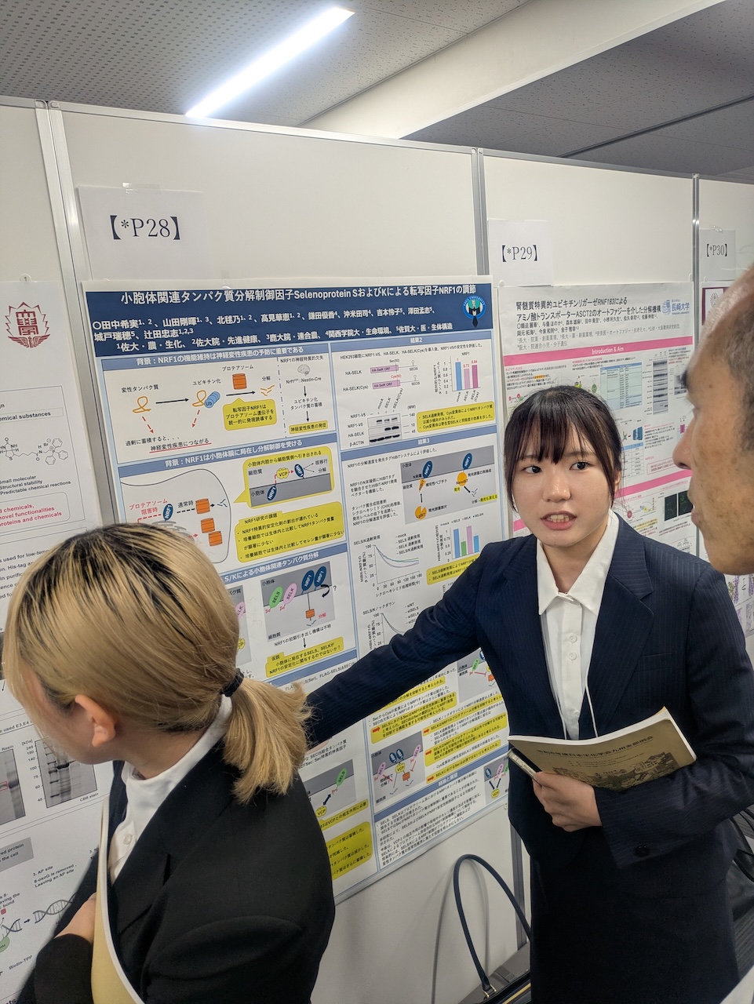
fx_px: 726
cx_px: 377
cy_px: 502
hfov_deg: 54.9
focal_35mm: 25
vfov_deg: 69.4
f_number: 1.89
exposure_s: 1/100
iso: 108
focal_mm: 5.43
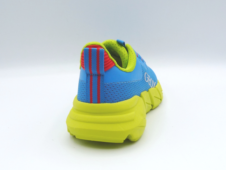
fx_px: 320
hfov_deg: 38.9
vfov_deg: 29.7
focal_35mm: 49
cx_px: 113
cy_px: 85
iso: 100
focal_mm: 4.8
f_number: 5
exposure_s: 1/200
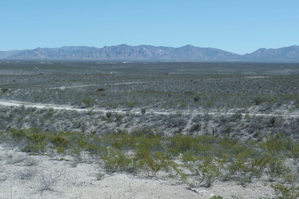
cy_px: 93
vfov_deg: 20.3
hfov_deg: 30.1
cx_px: 150
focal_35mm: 67
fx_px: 556
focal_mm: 11.4
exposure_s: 1/1000
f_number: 3.6
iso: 80
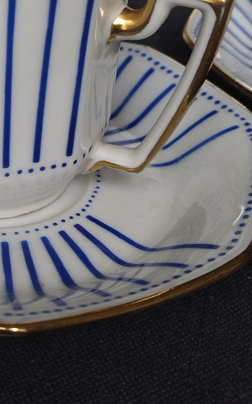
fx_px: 604
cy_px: 143
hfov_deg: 22.7
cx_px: 6
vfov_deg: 36.6
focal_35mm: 55
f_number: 1.79
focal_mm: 4.74
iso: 100
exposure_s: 1/112
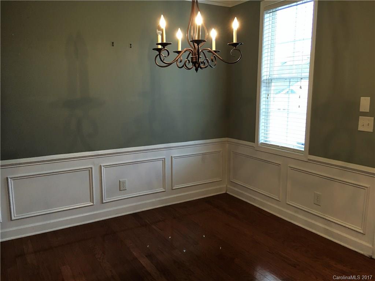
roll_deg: +1.3
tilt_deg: -8.4
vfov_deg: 48.2
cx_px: 188
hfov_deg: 61.7
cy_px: 140
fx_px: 314
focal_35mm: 29
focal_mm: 4.15
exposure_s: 1/30
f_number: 2.2
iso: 40
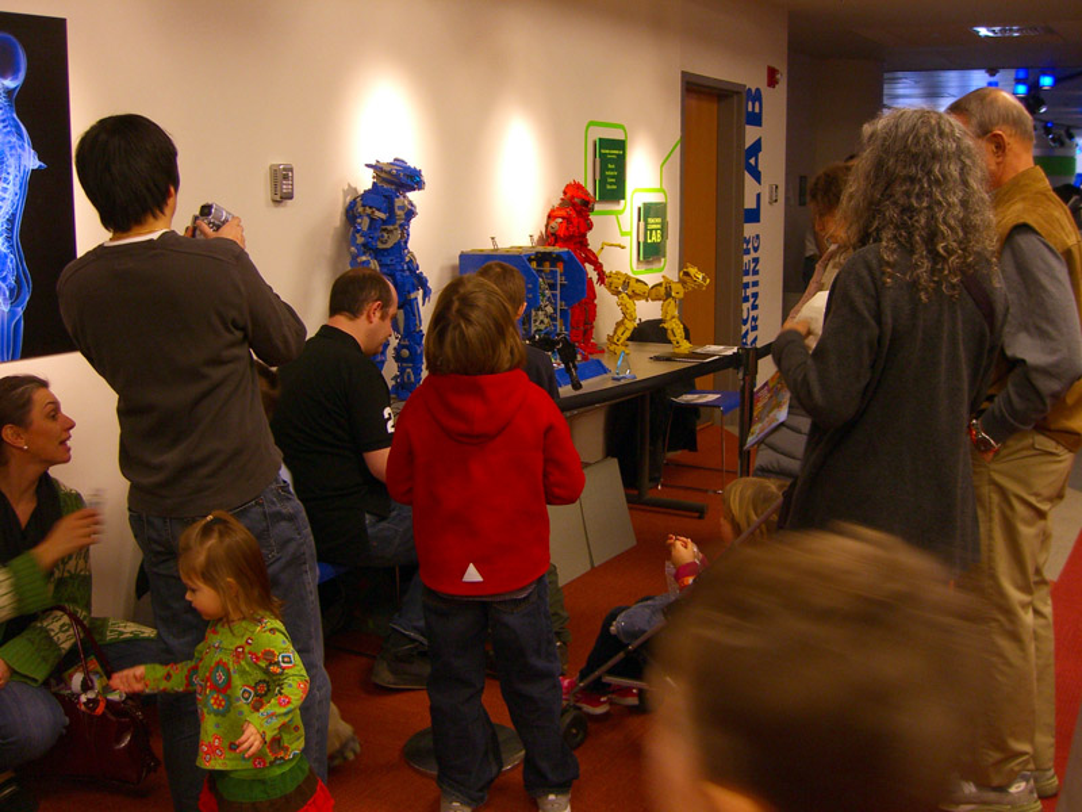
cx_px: 541
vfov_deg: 37.7
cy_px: 406
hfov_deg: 49.0
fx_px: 1188
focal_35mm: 38
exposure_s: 1/40
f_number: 2.8
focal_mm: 7.9
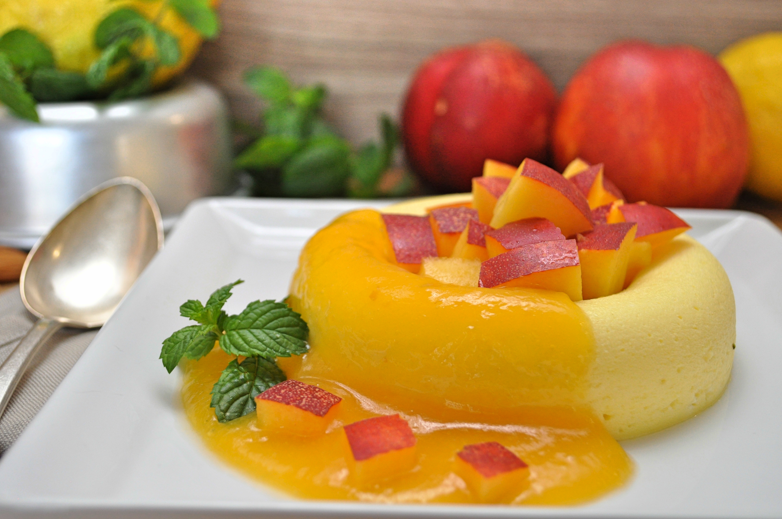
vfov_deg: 29.8
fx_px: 976
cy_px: 260
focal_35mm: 45
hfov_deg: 43.7
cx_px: 391
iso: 800
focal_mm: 30
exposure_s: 1/60
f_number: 4.5
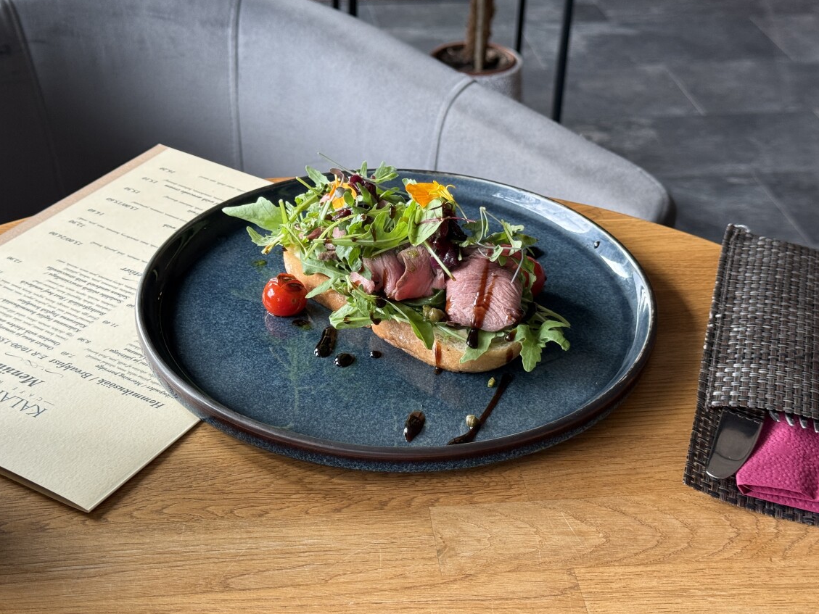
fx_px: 1207
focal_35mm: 51
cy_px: 306
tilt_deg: -32.3
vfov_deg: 28.6
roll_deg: -1.0
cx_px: 384
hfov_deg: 37.5
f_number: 1.78
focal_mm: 6.76
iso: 100
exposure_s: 1/100
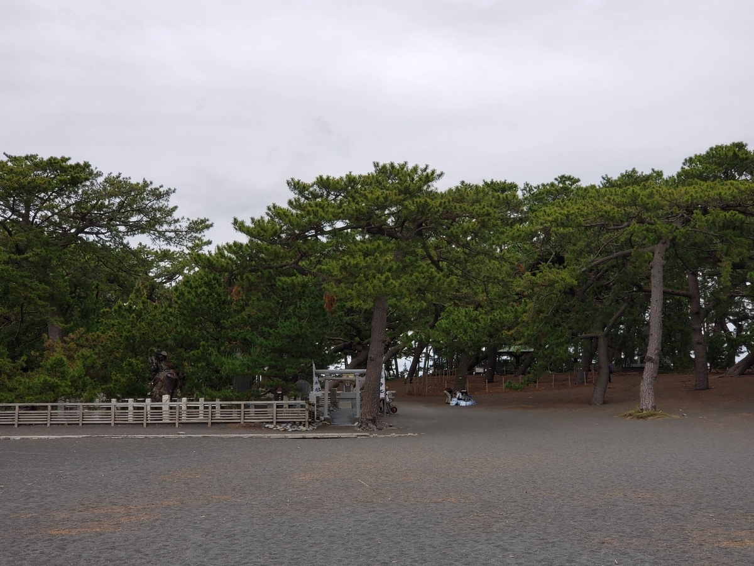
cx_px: 377
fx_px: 1133
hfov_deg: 36.8
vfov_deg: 28.0
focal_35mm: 52
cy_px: 283
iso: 32
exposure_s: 1/902
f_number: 2.4
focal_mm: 6
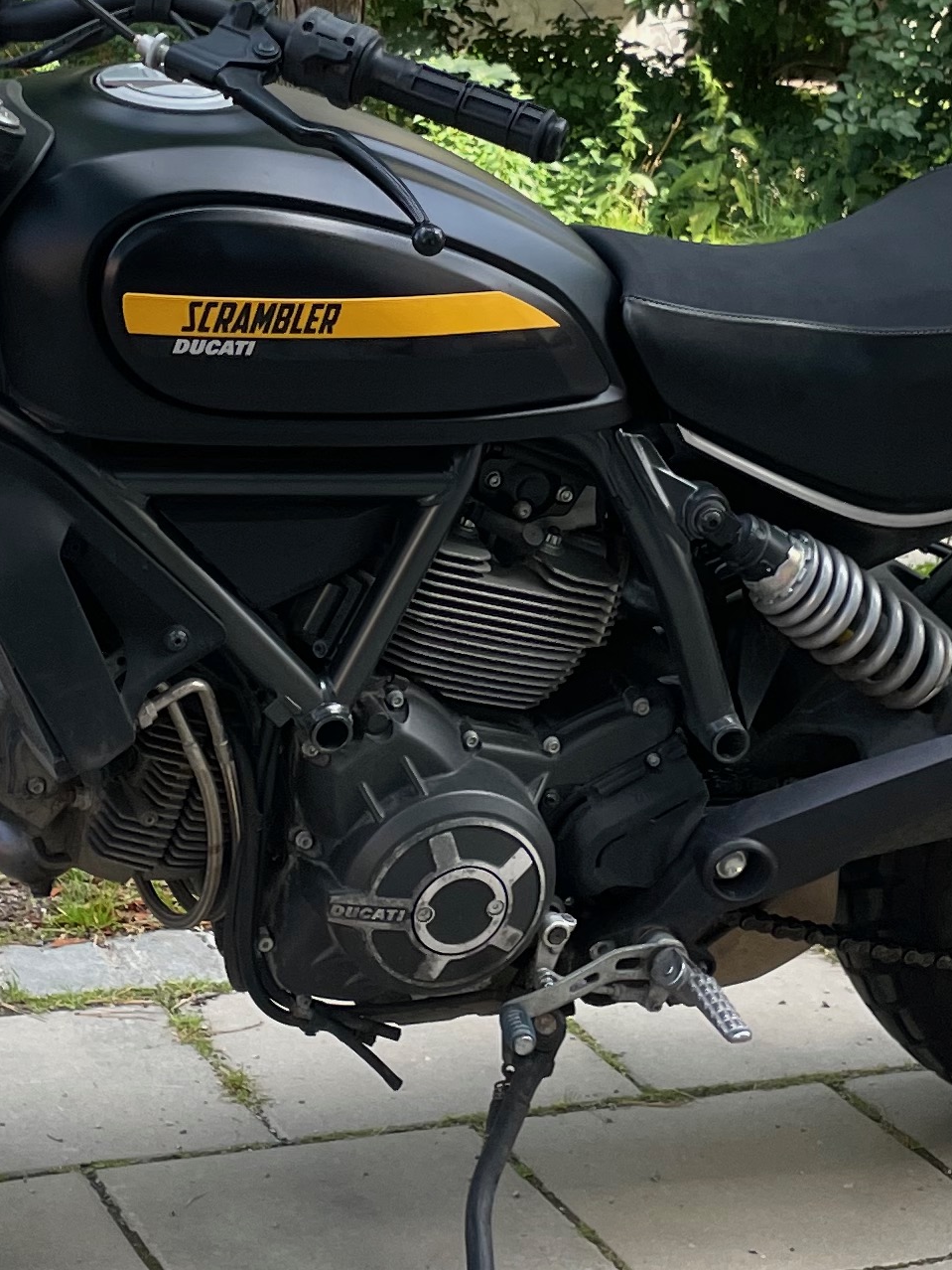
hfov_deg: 17.9
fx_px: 3006
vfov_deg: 23.6
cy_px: 300
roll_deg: -2.6
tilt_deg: -9.1
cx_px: 292
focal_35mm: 82
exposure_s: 1/250
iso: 32
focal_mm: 4.2
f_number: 1.6
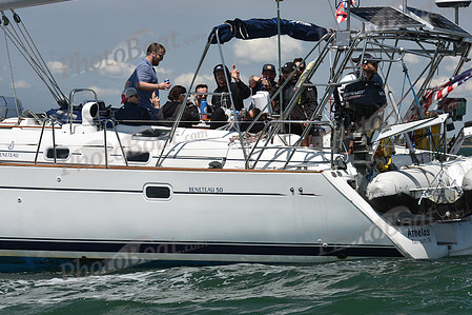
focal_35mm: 181
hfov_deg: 11.4
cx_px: 263
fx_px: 2372
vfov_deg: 7.6
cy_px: 188
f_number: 7.1
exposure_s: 1/800
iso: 320
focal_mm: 140
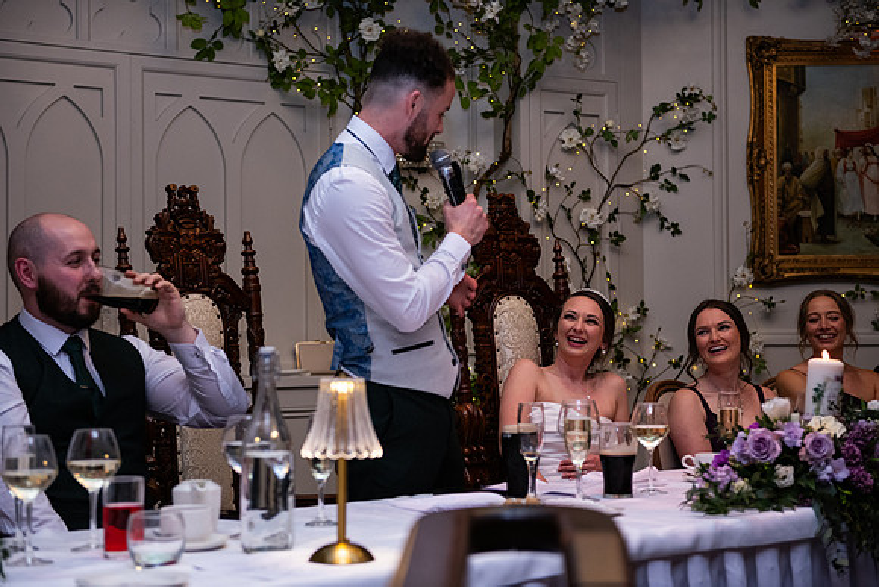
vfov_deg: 22.6
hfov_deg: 33.4
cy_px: 294
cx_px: 440
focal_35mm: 60
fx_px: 1465
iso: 1000
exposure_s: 1/160
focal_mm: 60
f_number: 3.5
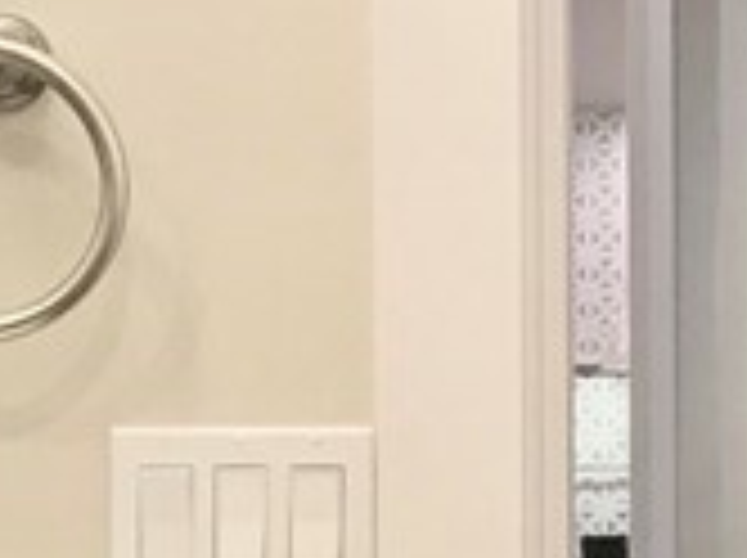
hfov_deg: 11.4
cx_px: 698
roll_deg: +0.5
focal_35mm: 173
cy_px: 567
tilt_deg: -2.0
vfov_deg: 8.5
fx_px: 3728
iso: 32
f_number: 1.8
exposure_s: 1/30
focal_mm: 3.99
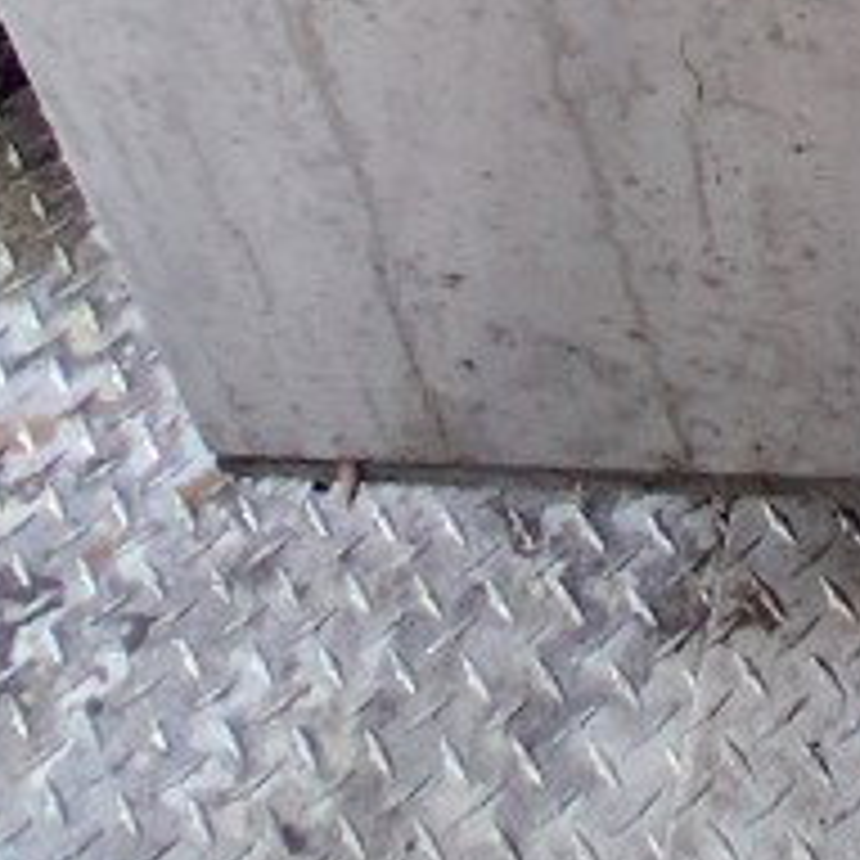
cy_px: -637
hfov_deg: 24.1
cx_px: 1072
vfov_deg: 20.3
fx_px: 1799
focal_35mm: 64
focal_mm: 1.4
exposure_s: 1/40
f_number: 2.2
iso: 250
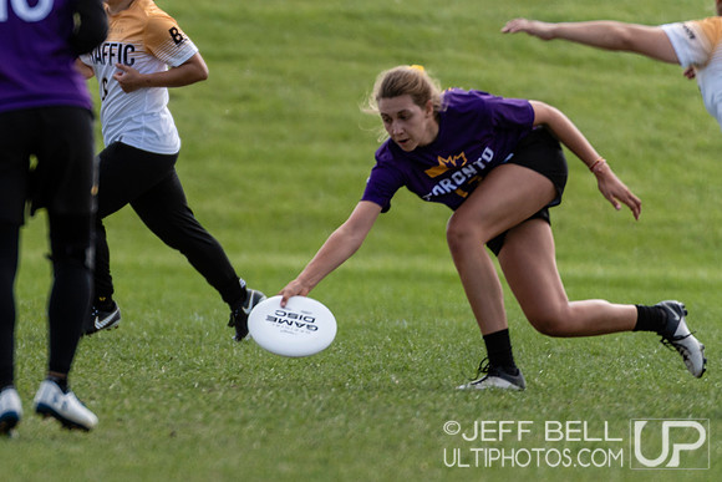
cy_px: 262
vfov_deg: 1.3
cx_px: 75
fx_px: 21574
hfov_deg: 1.9
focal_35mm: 1075
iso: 100
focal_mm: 400
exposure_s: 1/1000
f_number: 4
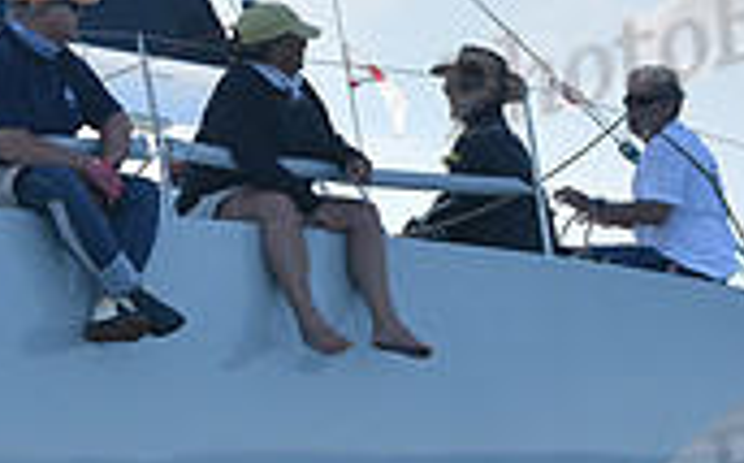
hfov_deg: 6.6
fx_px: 6419
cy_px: 314
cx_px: 216
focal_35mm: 317
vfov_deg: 4.1
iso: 320
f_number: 5.6
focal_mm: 92
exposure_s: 1/1600
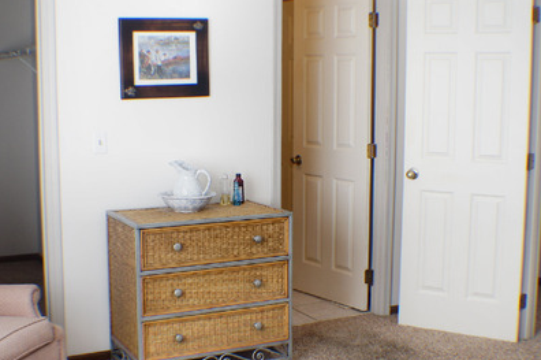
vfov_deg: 21.5
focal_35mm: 63
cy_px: 187
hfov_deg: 31.9
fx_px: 946
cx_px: 250
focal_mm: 26
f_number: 4
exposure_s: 1/60
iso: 400
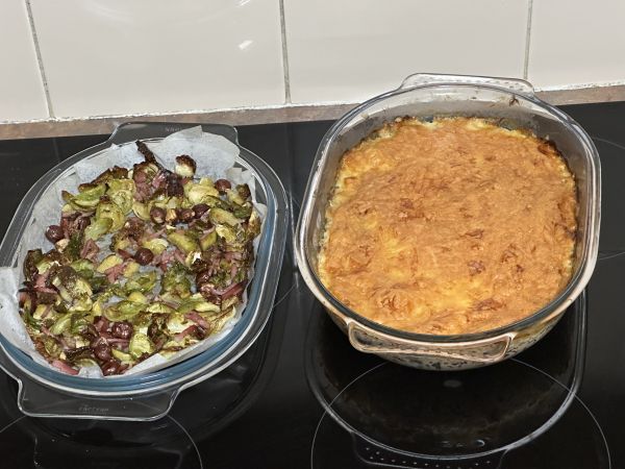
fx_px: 1390
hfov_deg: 25.3
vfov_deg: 19.1
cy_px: 234
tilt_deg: -41.0
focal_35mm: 77
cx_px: 312
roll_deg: +3.4
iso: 800
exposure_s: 1/34
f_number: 2.8
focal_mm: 9
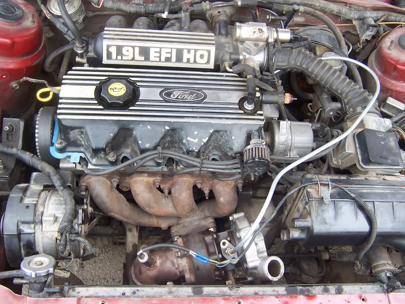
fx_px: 421
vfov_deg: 39.7
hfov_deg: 51.4
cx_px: 202
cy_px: 152
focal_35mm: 36
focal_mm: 5.6
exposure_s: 1/60
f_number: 2.8
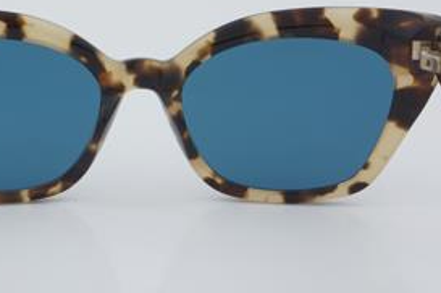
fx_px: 1345
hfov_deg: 18.6
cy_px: 94
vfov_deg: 12.4
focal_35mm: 110
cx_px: 144
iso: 100
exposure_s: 1/3
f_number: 32
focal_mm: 50
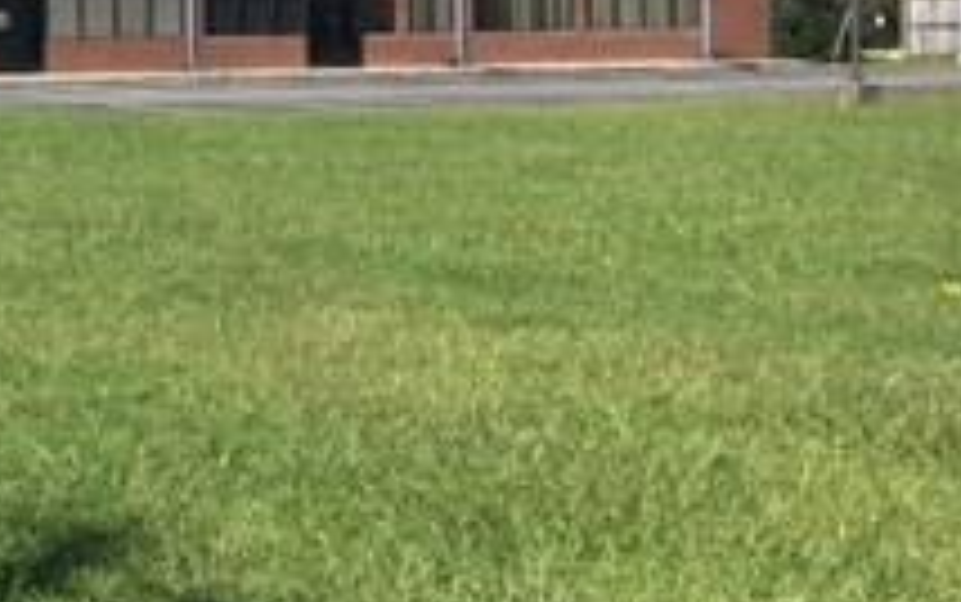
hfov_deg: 19.9
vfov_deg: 14.1
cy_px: 90
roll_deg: +0.3
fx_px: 2411
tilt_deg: -2.5
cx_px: -431
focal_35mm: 92
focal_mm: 4.15
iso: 25
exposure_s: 1/1451
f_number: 2.2
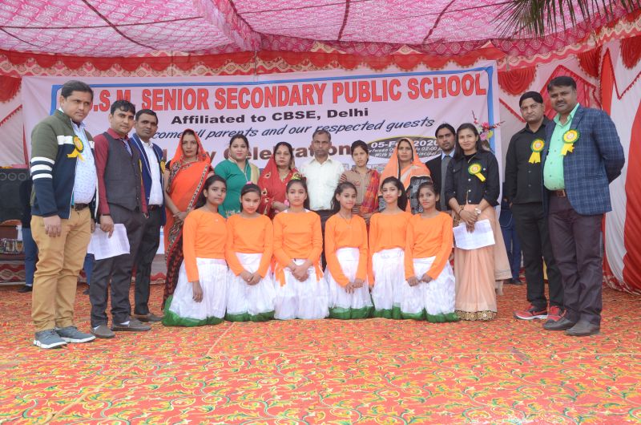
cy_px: 212
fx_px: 586
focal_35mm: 33
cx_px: 320
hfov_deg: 57.3
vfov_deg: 39.8
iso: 320
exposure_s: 1/125
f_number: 8
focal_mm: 22
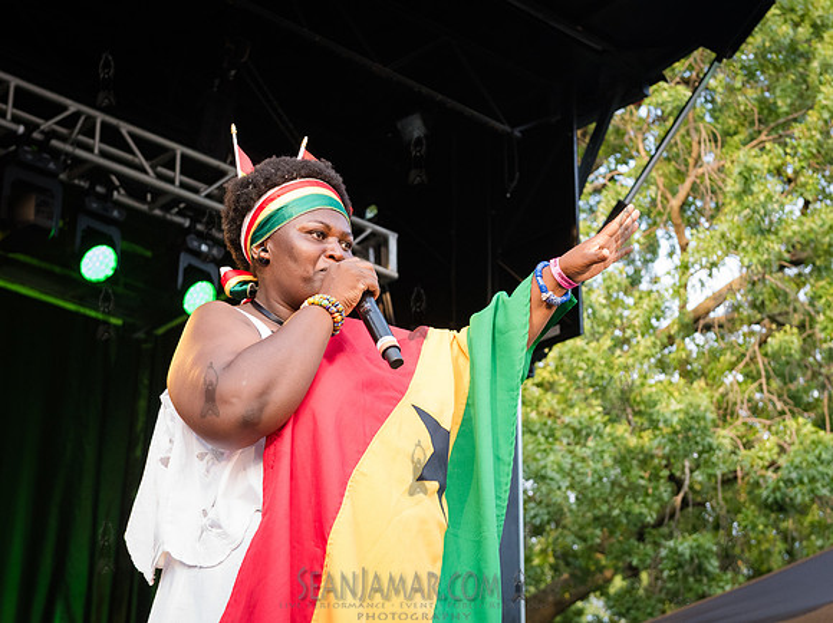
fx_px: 1770
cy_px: 292
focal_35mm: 74
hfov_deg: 26.5
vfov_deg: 20.0
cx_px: 437
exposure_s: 1/400
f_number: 4.5
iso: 2000
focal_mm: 60
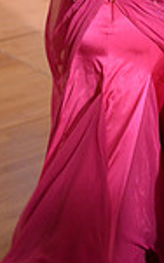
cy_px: -117
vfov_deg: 13.3
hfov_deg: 8.6
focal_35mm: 149
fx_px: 1069
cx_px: 214
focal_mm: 38
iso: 2500
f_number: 2.8
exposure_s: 1/200
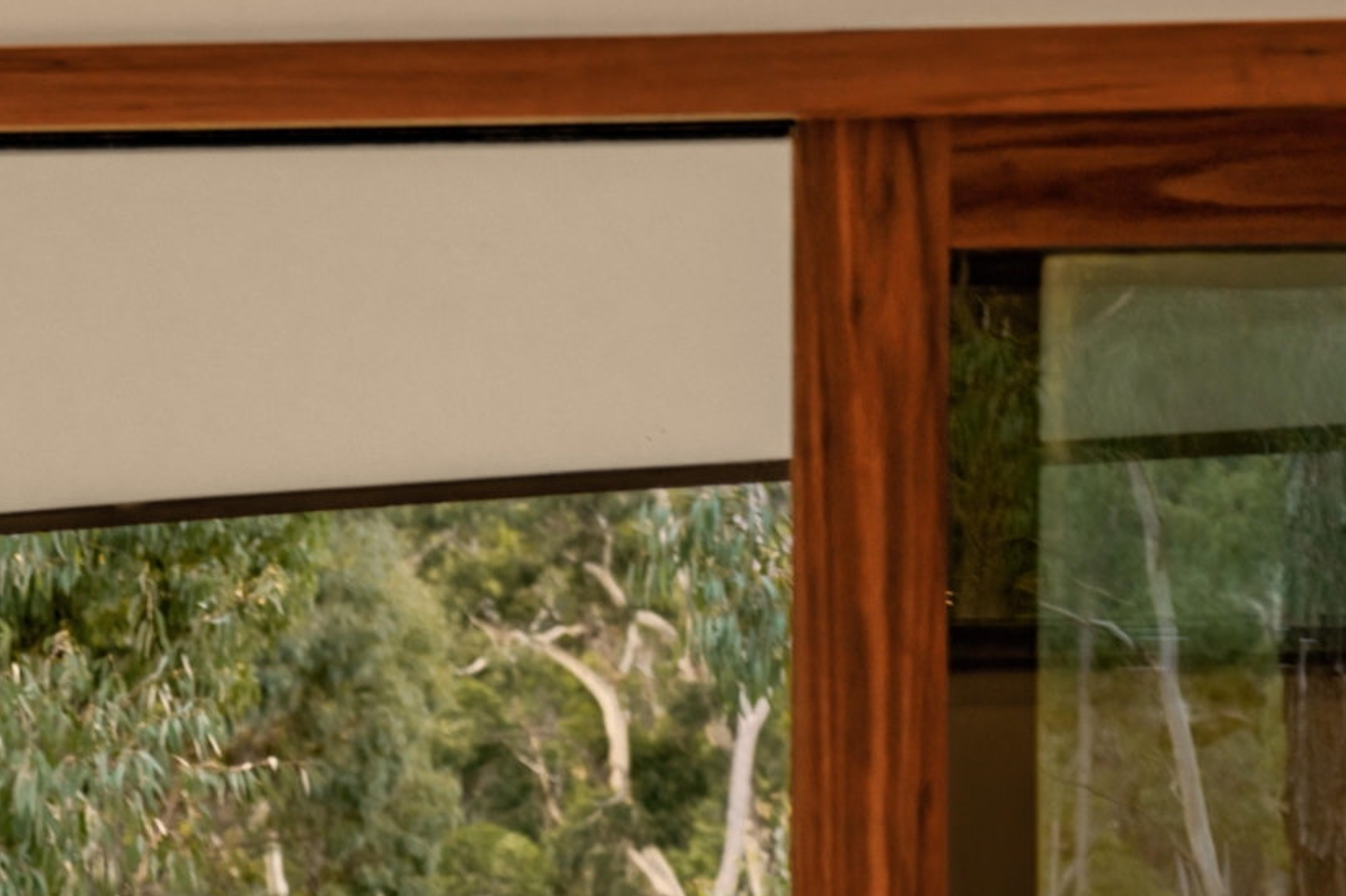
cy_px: 1253
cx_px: -363
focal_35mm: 174
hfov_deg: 11.5
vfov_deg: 7.8
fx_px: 6504
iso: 400
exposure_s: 1/40
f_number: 4
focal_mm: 56
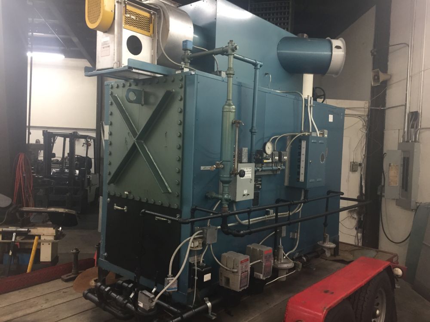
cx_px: 215
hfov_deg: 61.7
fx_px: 360
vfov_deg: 48.2
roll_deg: -2.7
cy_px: 161
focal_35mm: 29
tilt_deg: -2.9
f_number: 2.2
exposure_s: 1/30
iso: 100
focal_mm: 4.15
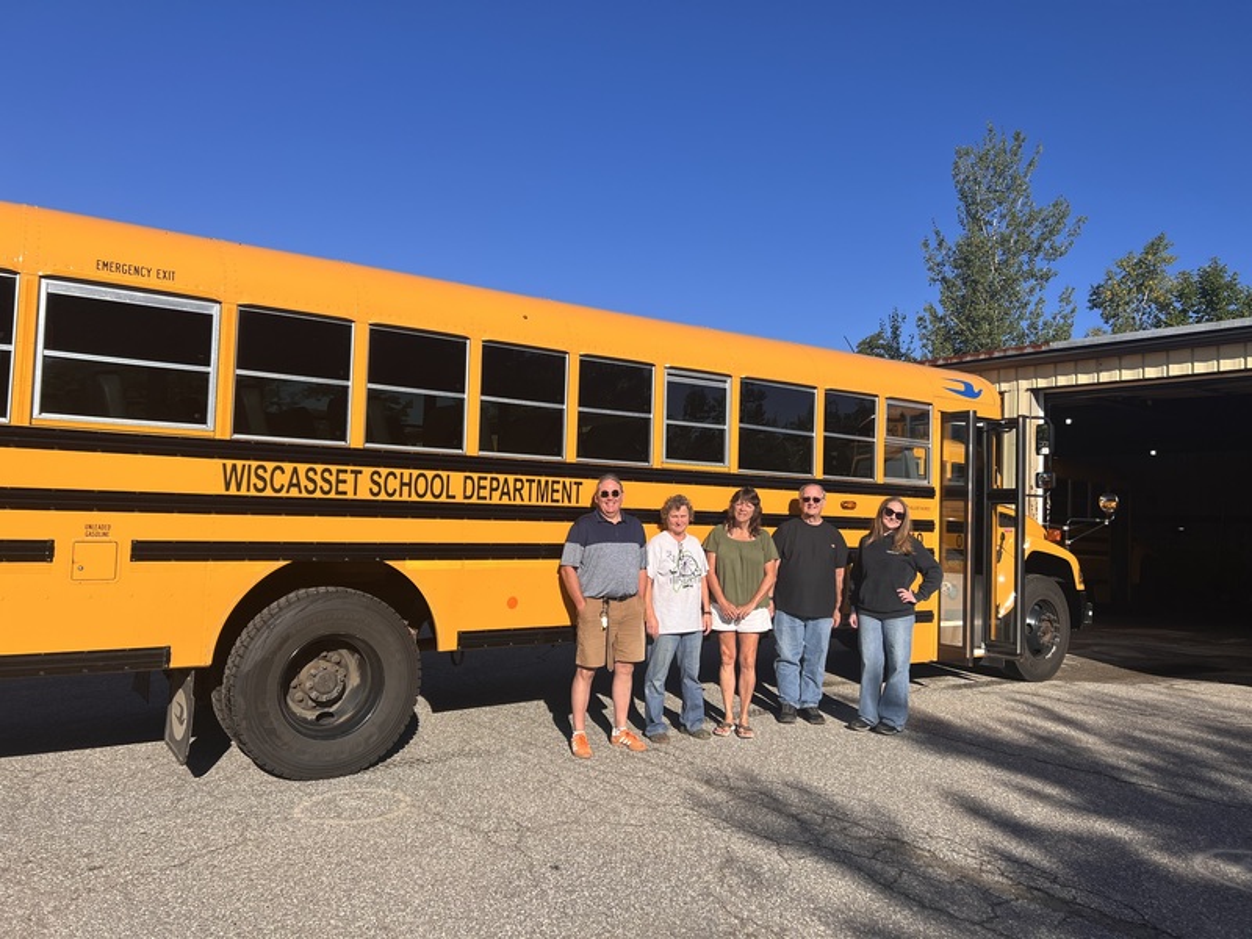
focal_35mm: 26
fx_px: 940
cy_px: 470
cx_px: 626
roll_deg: -1.4
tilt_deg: +3.9
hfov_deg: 67.3
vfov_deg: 53.1
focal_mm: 5.7
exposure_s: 1/4630
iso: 50
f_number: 1.5
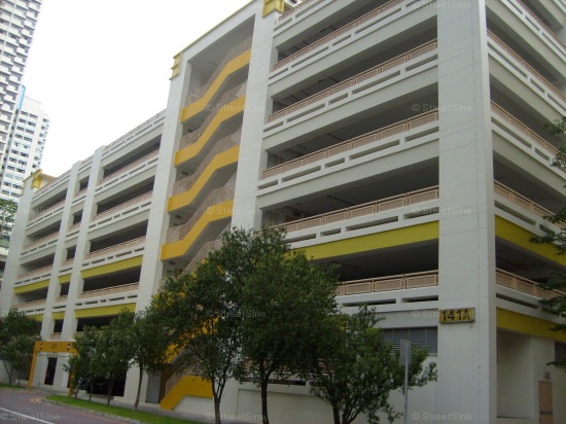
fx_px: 572
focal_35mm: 35
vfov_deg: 40.7
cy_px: 212
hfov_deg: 52.6
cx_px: 283
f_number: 7.1
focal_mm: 5.8
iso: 80
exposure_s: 1/90
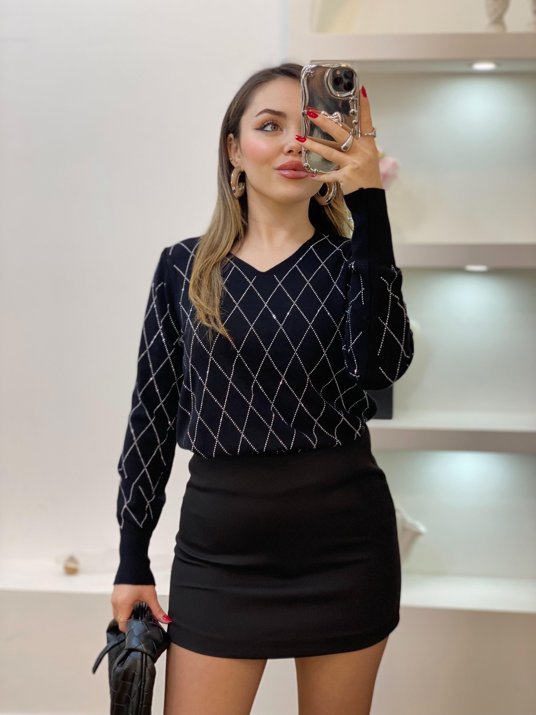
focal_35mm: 52
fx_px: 1074
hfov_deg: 28.0
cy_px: 358
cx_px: 268
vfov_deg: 36.8
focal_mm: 6
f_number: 2
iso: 100
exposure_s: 1/100
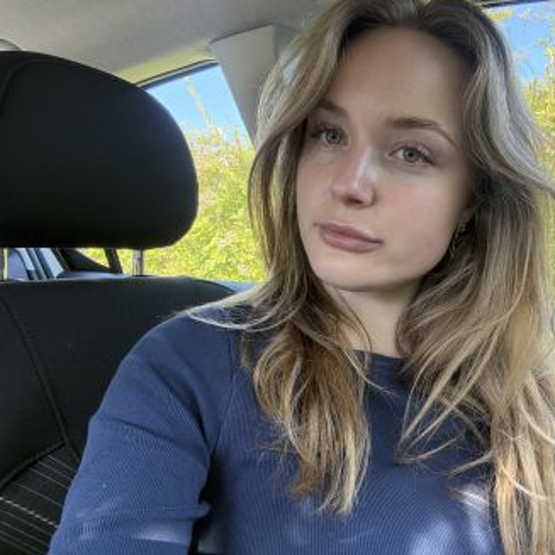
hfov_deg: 56.1
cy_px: 274
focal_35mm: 28
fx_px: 508
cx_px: 368
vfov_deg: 57.3
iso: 80
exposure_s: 1/66
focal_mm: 2.69
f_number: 1.9
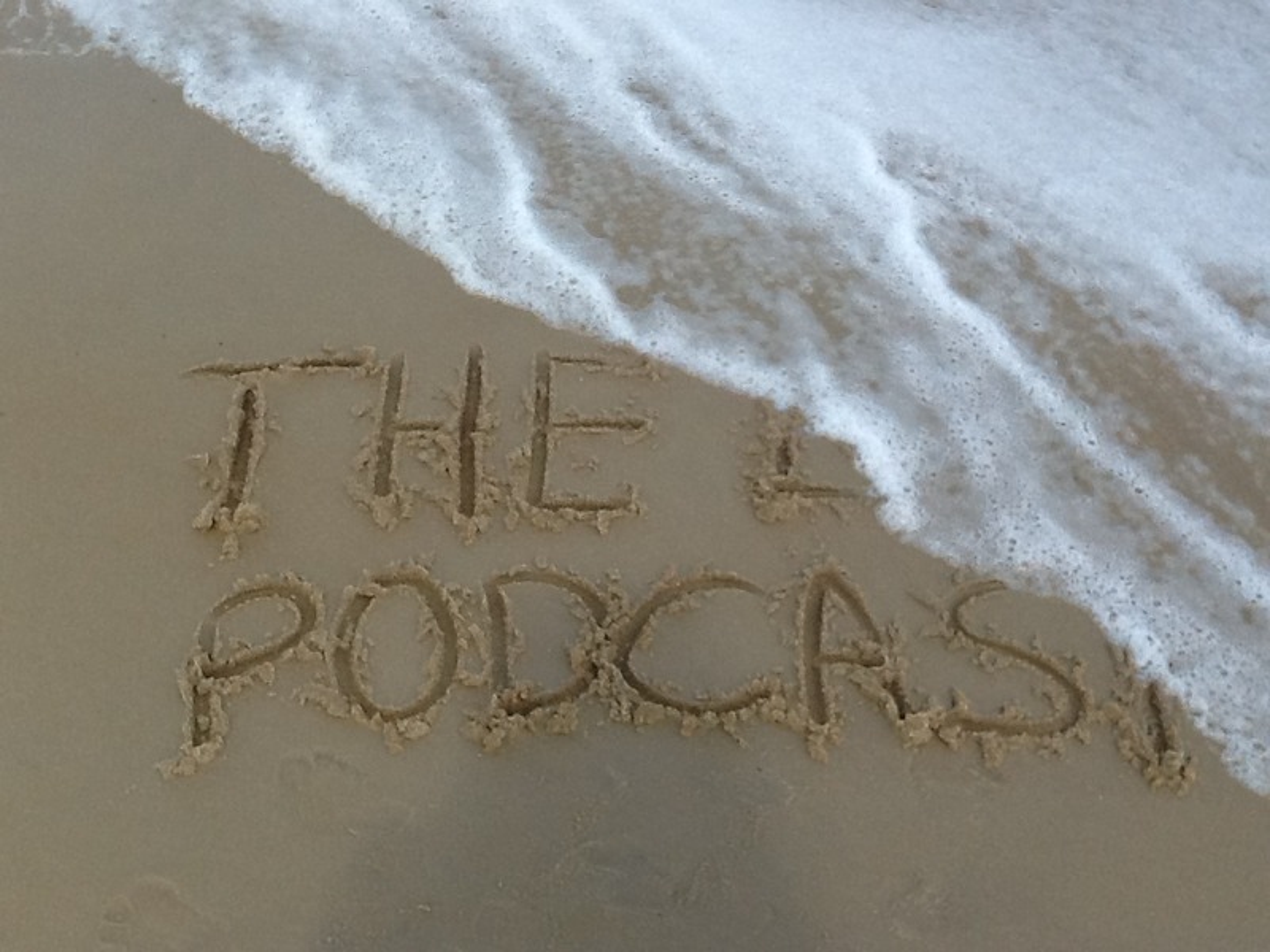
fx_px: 1174
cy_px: 476
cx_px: 635
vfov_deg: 44.2
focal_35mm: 32
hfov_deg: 56.8
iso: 64
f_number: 2.4
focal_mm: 2.03
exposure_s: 1/923
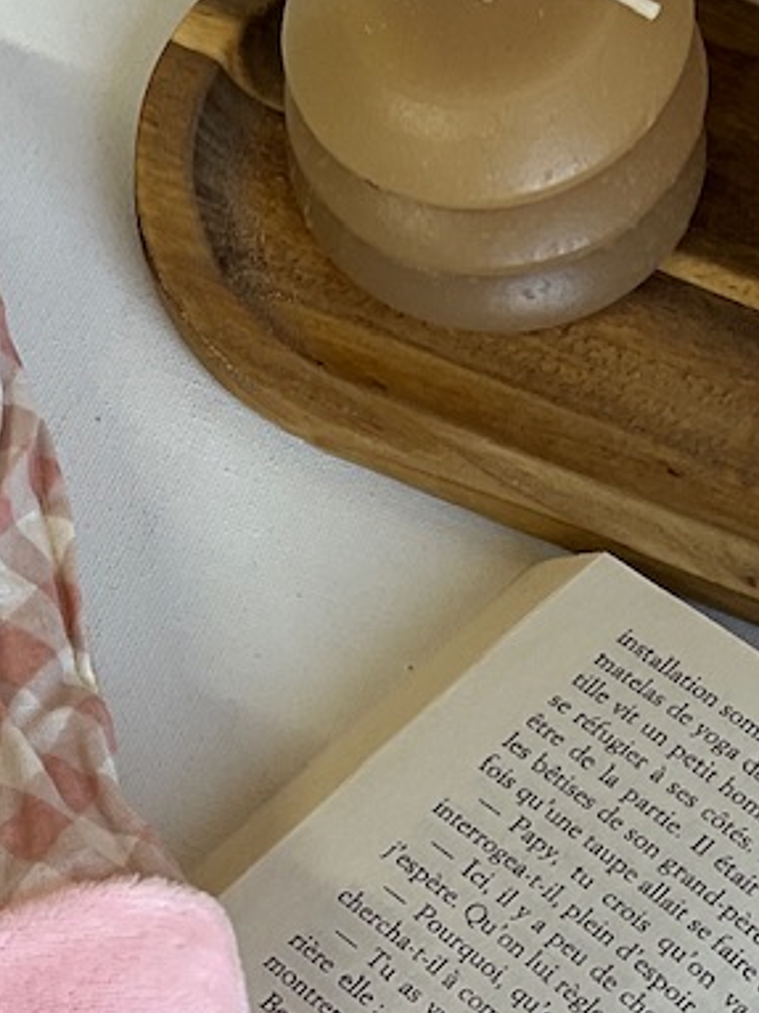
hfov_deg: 15.2
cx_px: 249
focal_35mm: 97
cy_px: 1177
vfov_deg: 19.2
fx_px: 2837
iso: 20
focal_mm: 3
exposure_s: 1/100
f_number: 1.8
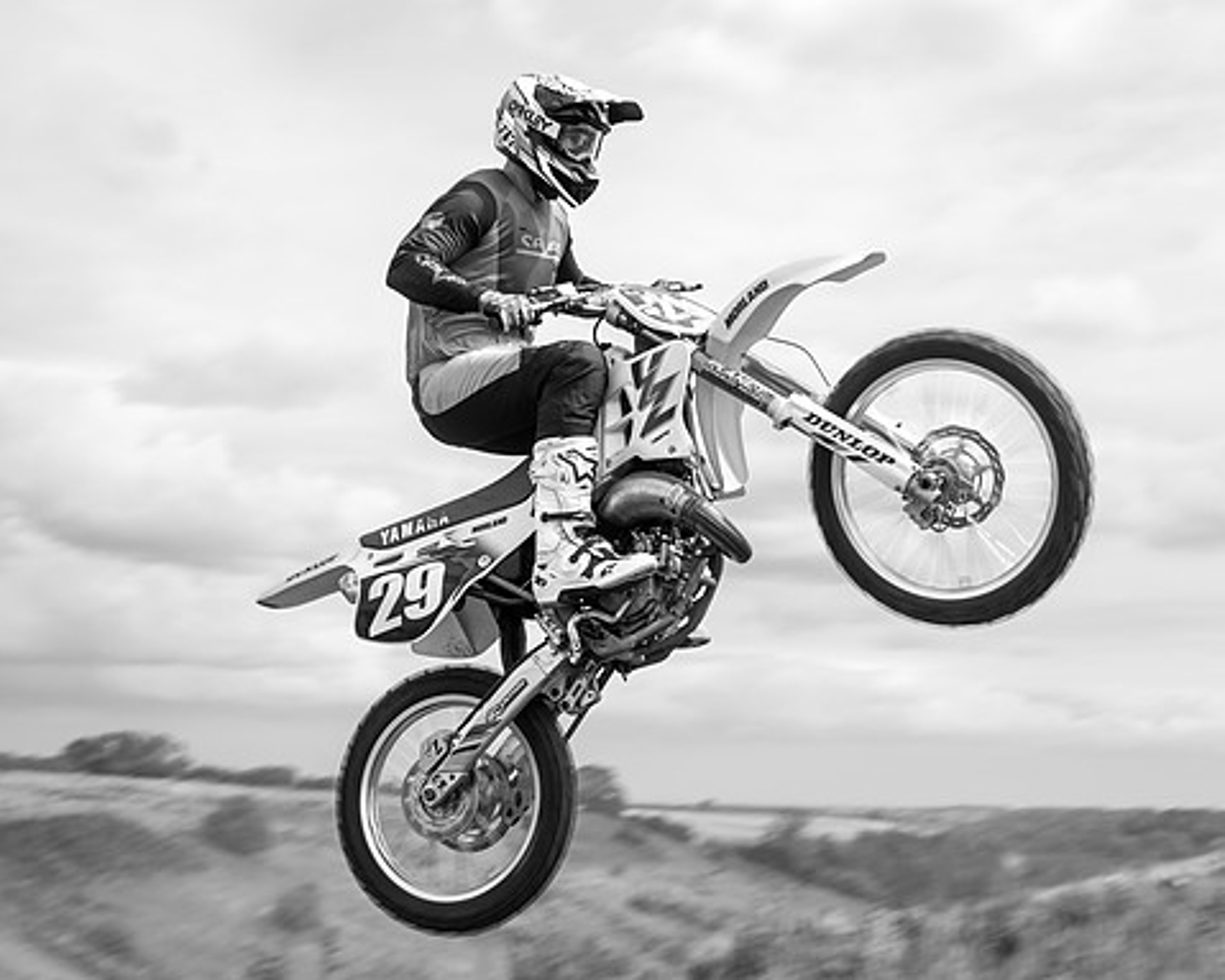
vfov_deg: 29.7
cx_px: 539
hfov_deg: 36.6
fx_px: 1849
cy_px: 450
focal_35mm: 51
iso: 50
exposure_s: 1/320
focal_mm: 40
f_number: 4
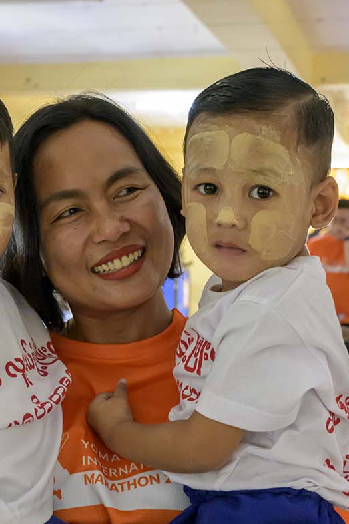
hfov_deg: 20.5
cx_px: 107
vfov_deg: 29.5
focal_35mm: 66
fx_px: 959
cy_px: 445
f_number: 5.6
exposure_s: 1/200
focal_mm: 36
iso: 11400
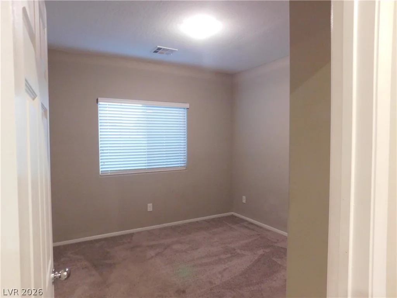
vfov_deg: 58.9
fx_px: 264
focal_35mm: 23
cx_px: 198
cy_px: 149
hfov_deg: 73.9
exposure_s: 1/13
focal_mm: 4
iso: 400
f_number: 3
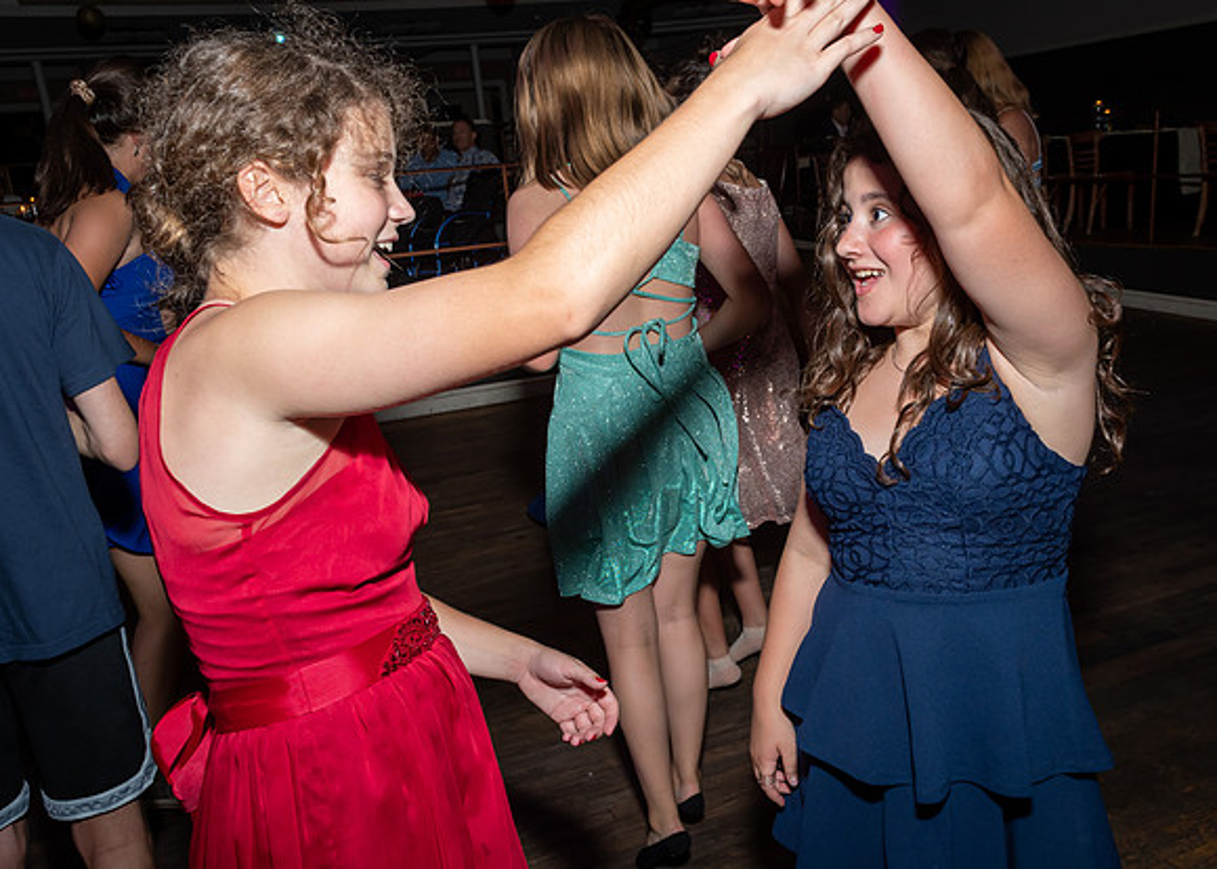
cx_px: 650
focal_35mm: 29
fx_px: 999
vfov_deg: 47.0
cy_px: 470
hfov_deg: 62.6
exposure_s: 1/250
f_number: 5.6
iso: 400
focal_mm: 17
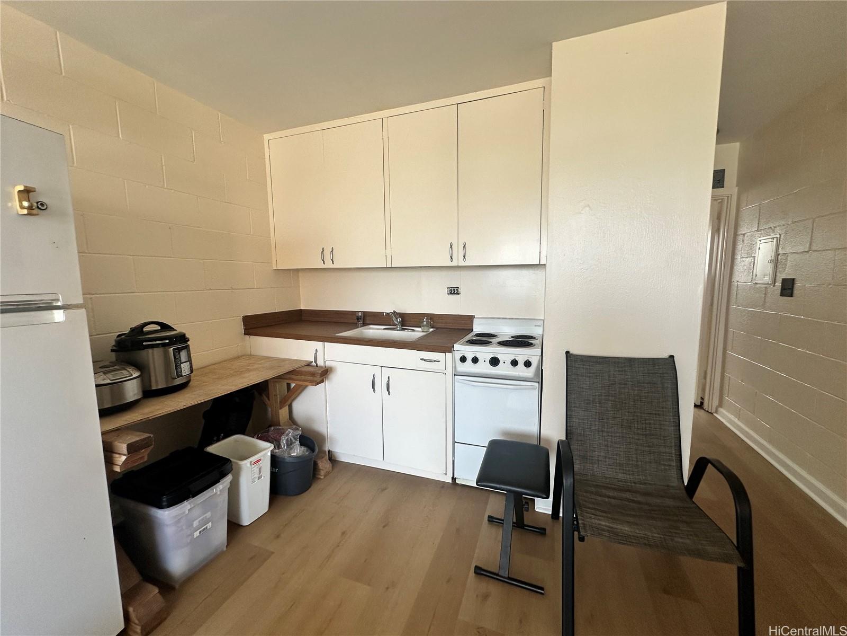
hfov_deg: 102.1
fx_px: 343
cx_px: 424
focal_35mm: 14
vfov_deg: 85.7
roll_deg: +0.8
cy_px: 318
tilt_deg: -5.9
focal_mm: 2.22
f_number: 2.2
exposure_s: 1/99
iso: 100
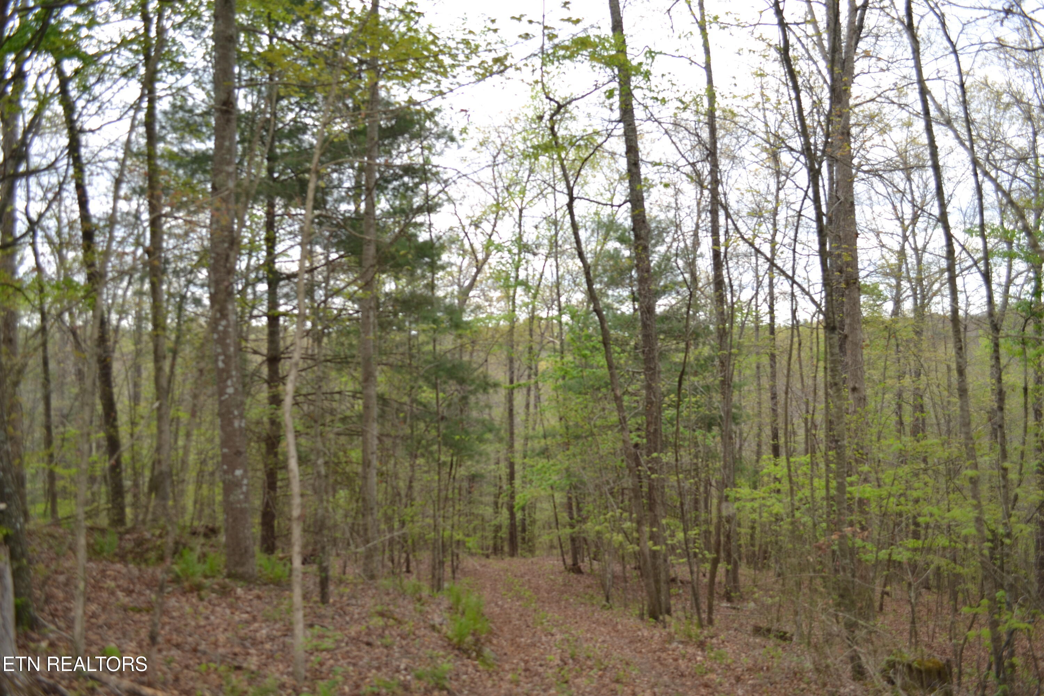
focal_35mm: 27
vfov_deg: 47.9
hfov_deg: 67.4
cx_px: 522
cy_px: 348
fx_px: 783
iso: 100
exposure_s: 1/200
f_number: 4
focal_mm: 18
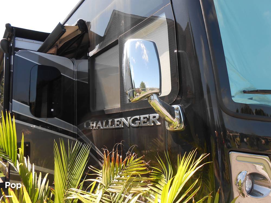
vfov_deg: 53.1
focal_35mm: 26
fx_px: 204
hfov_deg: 67.3
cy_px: 102
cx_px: 136
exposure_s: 1/200
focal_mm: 4.6
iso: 80
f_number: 3.5
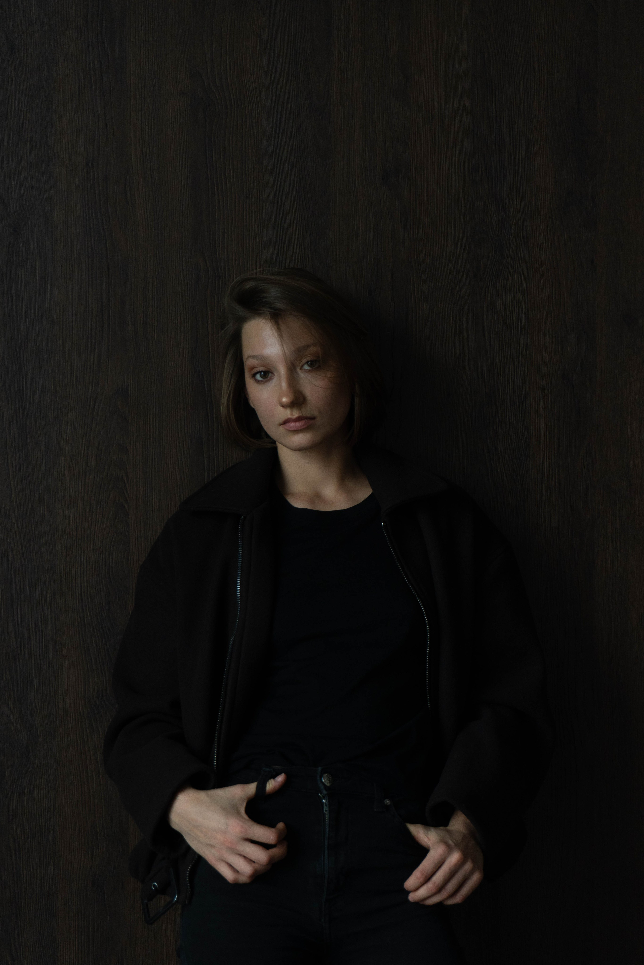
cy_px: 482
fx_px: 2012
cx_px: 322
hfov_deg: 18.2
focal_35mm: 75
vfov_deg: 27.0
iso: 500
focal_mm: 50
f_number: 5.6
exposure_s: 1/125
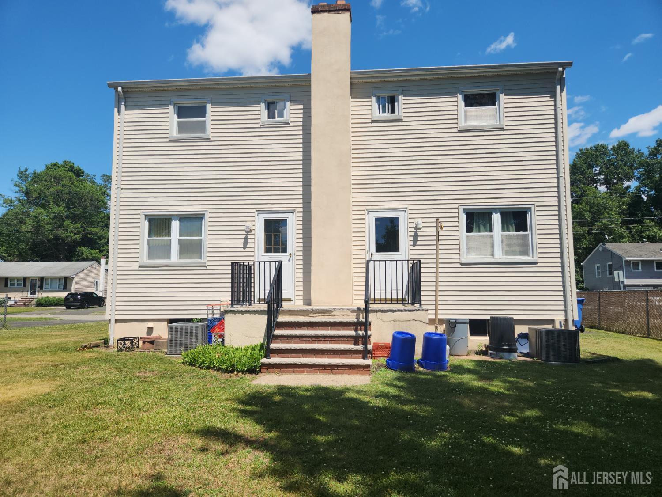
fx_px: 440
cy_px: 248
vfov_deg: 58.9
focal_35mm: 23
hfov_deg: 73.9
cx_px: 331
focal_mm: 5.4
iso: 20
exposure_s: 1/2049
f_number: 1.8
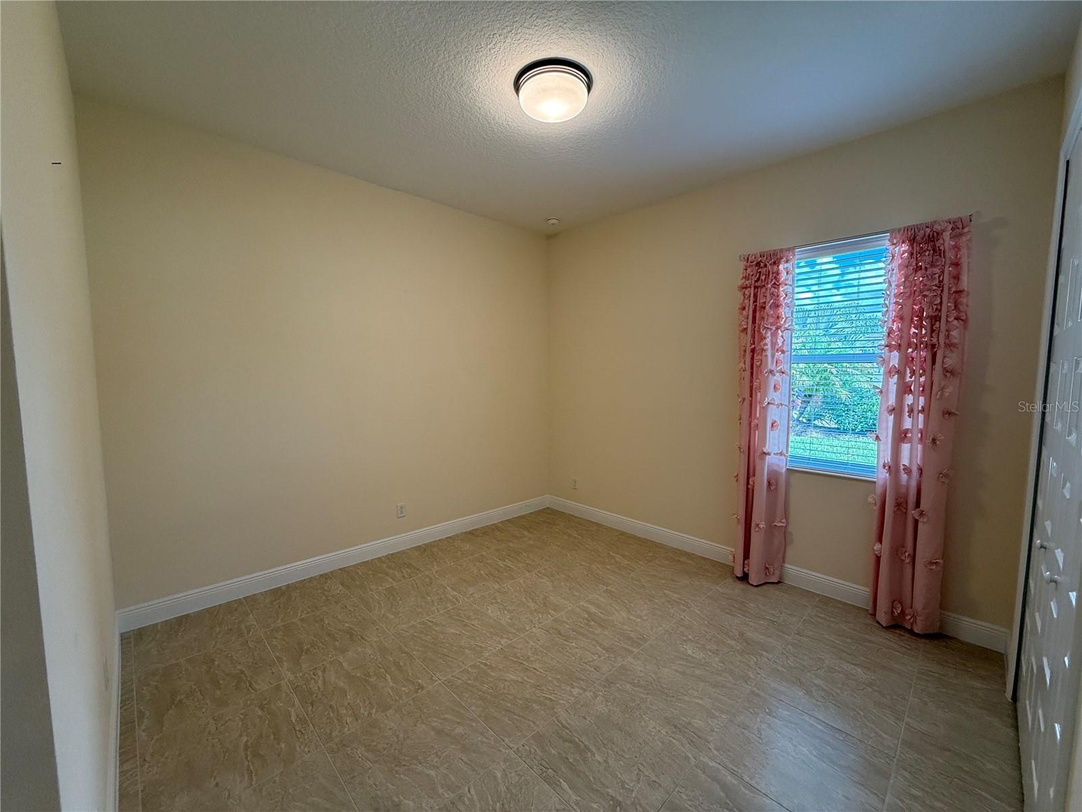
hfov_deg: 102.1
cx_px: 541
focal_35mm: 14
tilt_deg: -4.6
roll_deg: +0.2
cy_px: 406
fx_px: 438
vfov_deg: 85.7
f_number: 2.2
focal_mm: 2.22
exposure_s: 1/120
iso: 200
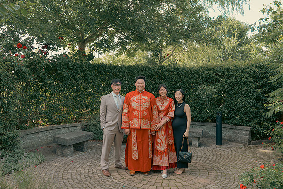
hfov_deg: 55.8
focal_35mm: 34
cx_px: 142
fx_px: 267
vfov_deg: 38.9
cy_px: 94
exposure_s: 1/160
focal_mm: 34
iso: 400
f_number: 5.6
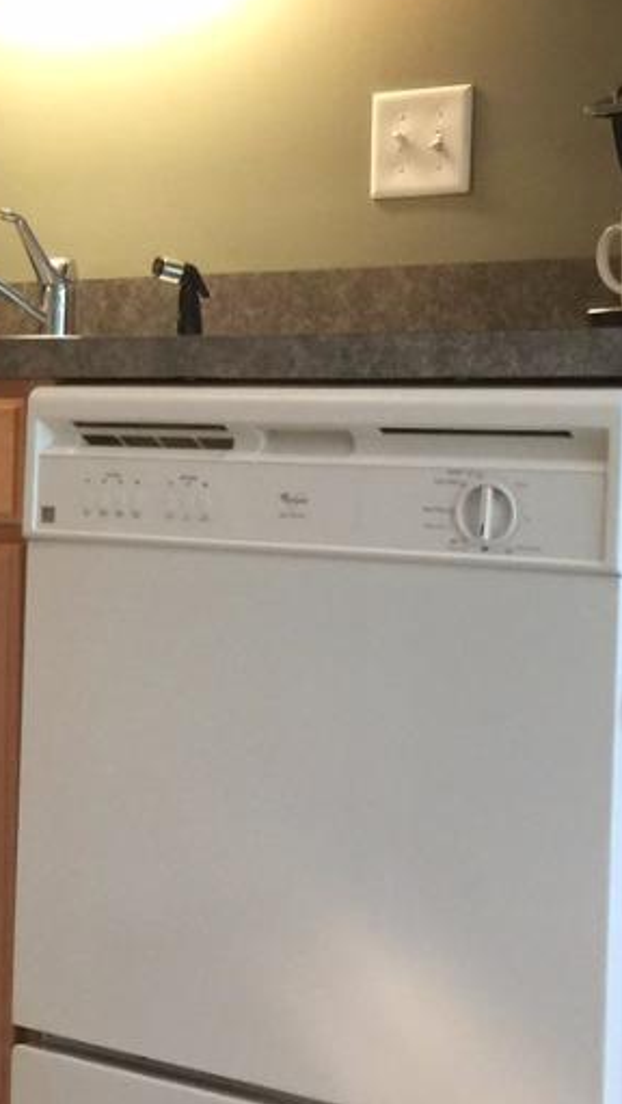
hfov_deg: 12.2
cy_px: 475
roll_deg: -2.4
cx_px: -583
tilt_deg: -0.3
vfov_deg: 23.9
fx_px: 2606
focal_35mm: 89
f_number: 2.2
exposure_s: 1/15
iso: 64
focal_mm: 4.15
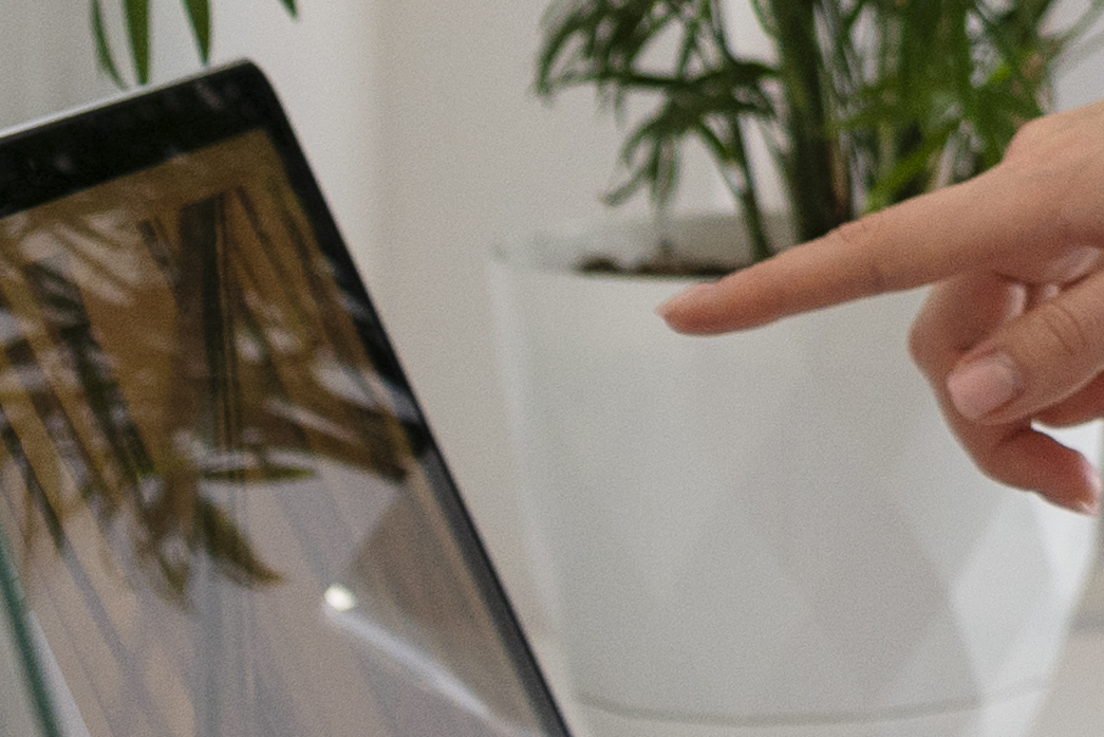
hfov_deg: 9.3
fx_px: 6164
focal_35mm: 201
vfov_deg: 6.5
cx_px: 2462
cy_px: -954
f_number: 2.8
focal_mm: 35
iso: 640
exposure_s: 1/200
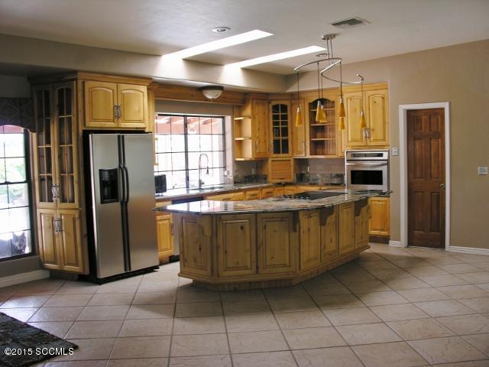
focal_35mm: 35
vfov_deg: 40.7
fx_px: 494
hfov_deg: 52.6
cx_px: 244
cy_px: 184
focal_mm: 8.9
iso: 50
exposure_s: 1/32.8
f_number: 3.2
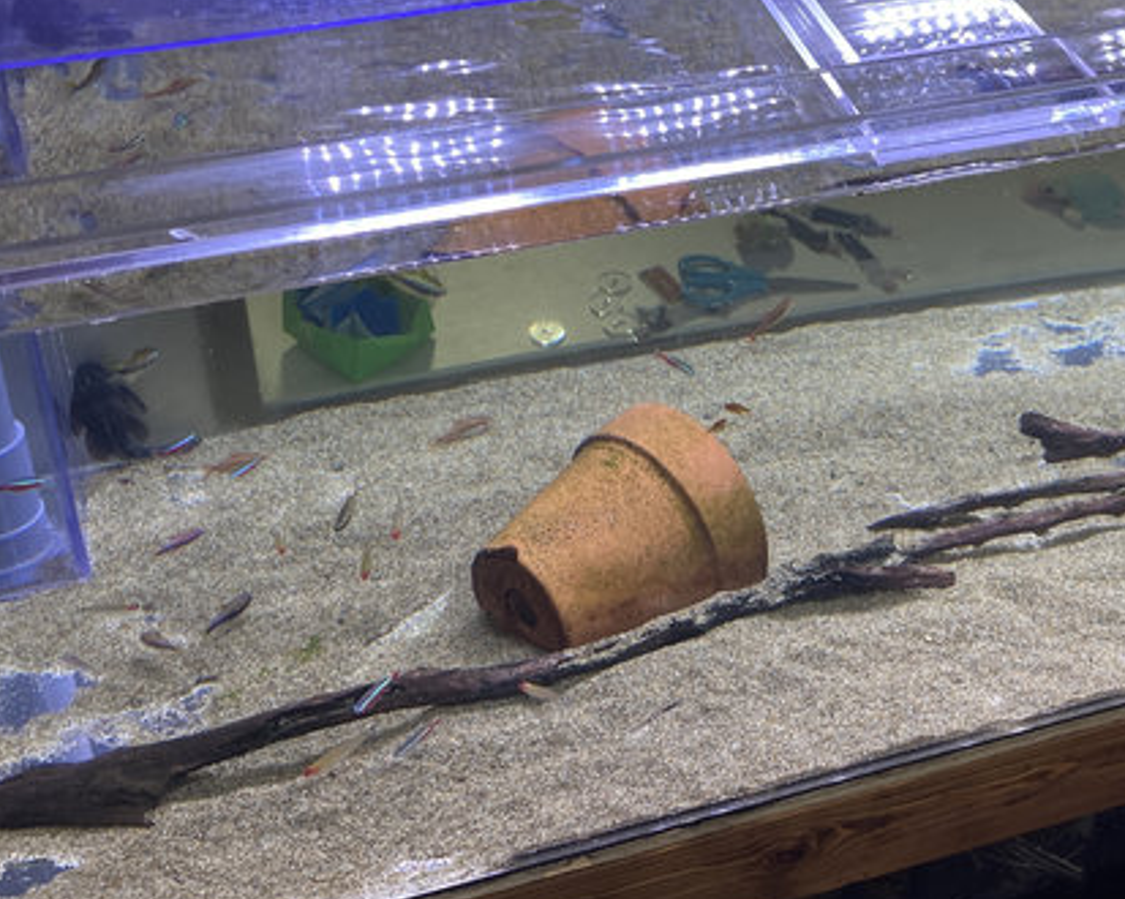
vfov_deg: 28.2
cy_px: 229
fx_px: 1764
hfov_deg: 34.8
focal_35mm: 53
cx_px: 798
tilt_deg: -35.7
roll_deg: -2.1
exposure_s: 1/100
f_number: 1.8
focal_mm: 3.99
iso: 50
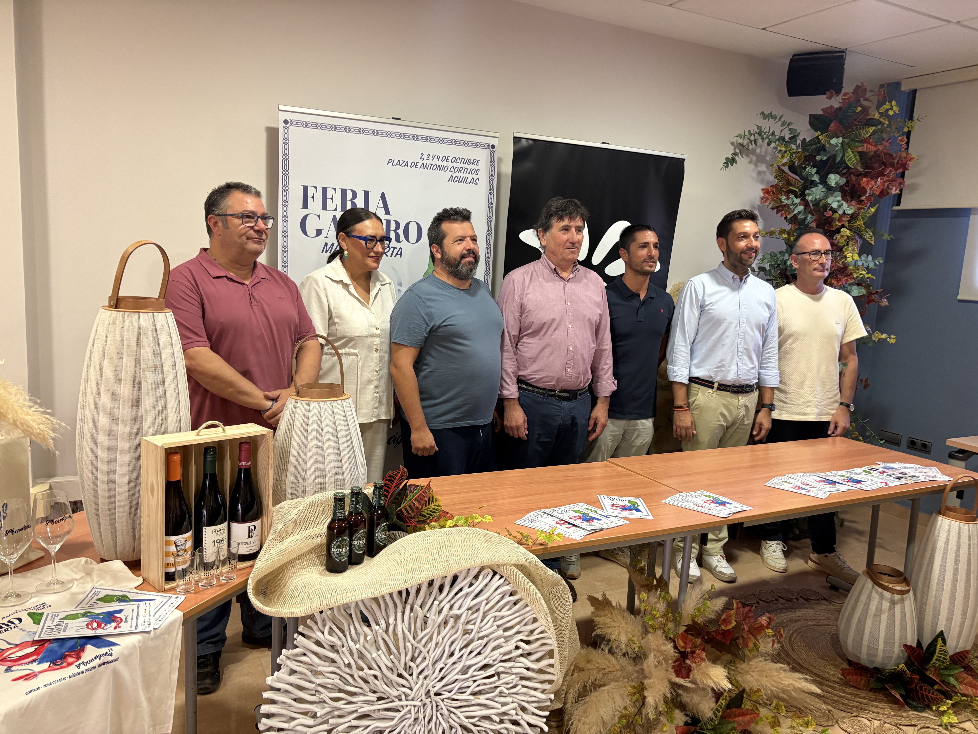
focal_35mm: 26
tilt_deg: -8.2
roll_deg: -3.5
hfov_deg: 67.3
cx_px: 489
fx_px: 735
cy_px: 367
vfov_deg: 53.1
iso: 250
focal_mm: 5.96
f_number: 1.6
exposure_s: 1/50
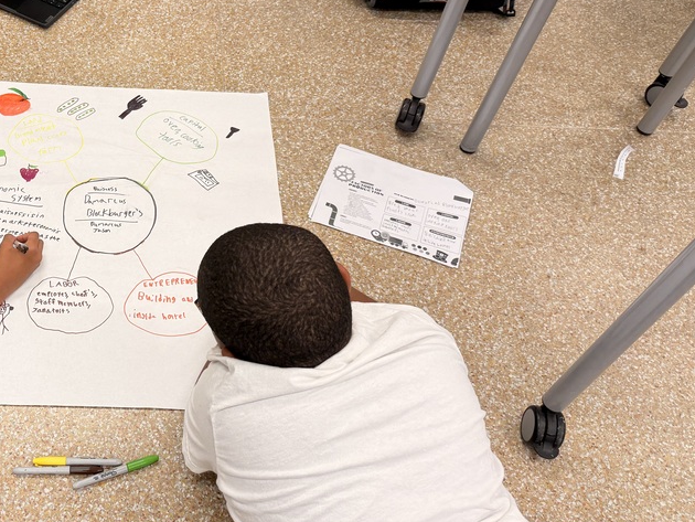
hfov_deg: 45.4
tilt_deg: -51.8
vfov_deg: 36.8
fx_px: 783
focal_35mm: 39
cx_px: 137
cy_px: 233
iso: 100
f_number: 1.78
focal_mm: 6.76
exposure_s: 1/120
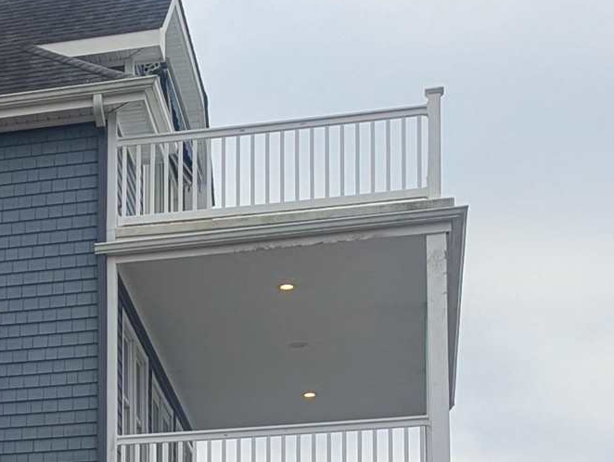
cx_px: -388
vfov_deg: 12.9
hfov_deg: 15.8
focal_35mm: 111
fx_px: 1971
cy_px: 627
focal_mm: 6.81
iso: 48
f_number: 1.85
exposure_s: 1/451
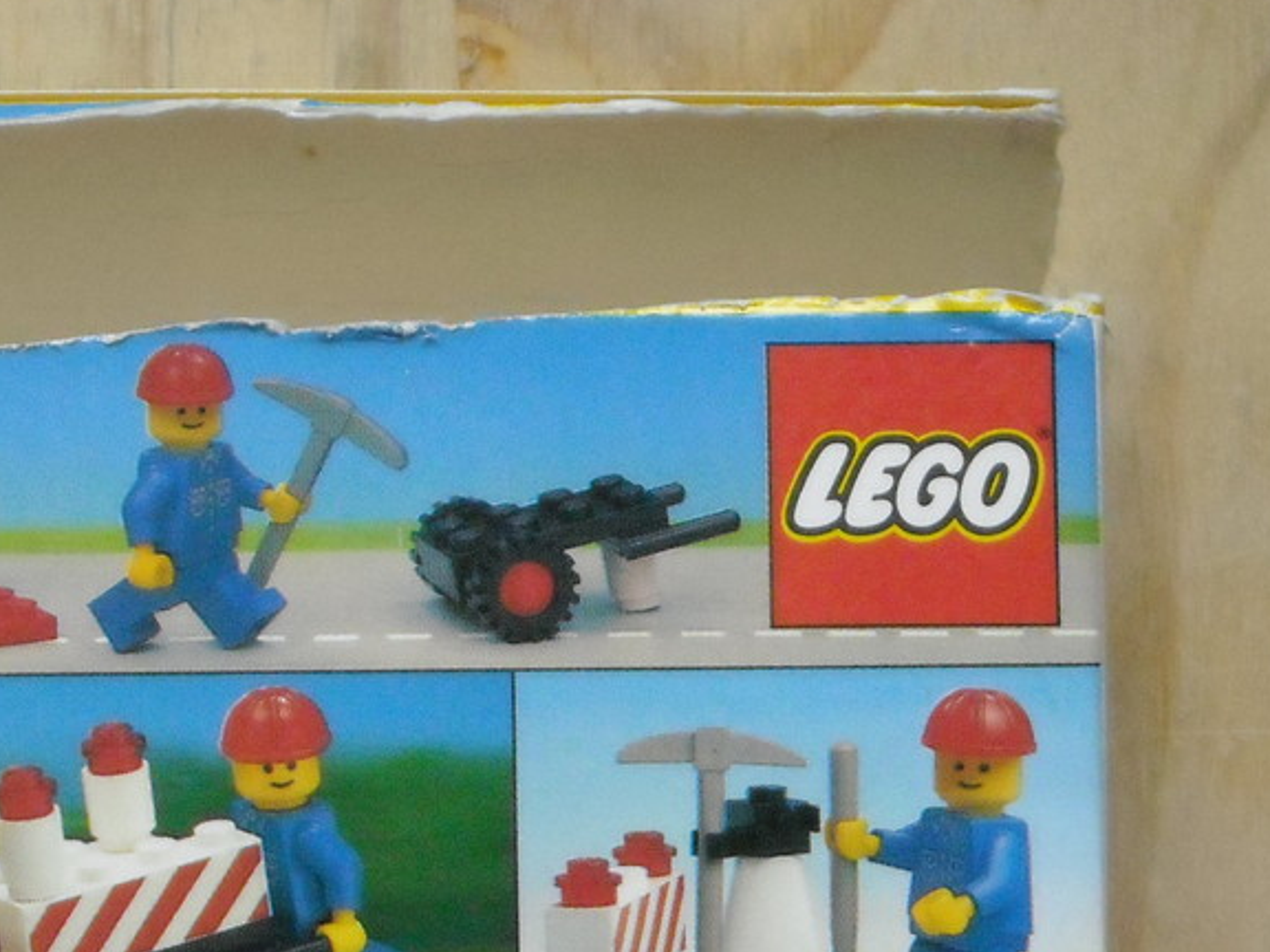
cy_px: 675
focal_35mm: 164
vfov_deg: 9.0
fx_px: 6017
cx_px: 386
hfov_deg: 12.0
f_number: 4.7
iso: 800
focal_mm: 17.1
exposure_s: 1/192
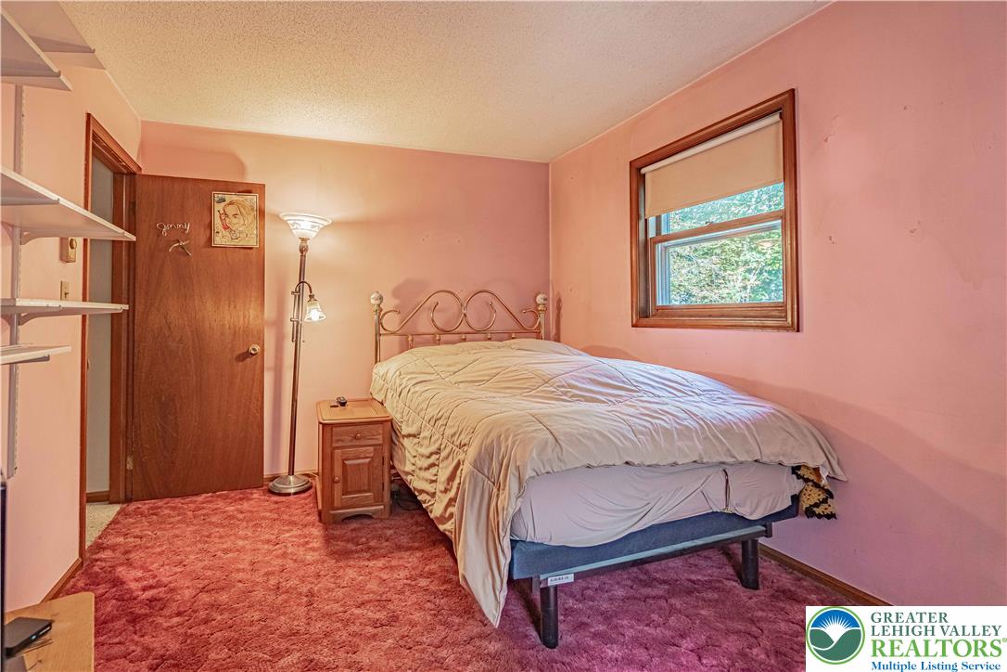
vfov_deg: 73.7
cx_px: 504
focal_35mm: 16
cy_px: 336
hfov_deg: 96.7
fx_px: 448
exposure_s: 1/250
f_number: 5
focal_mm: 16
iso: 1000
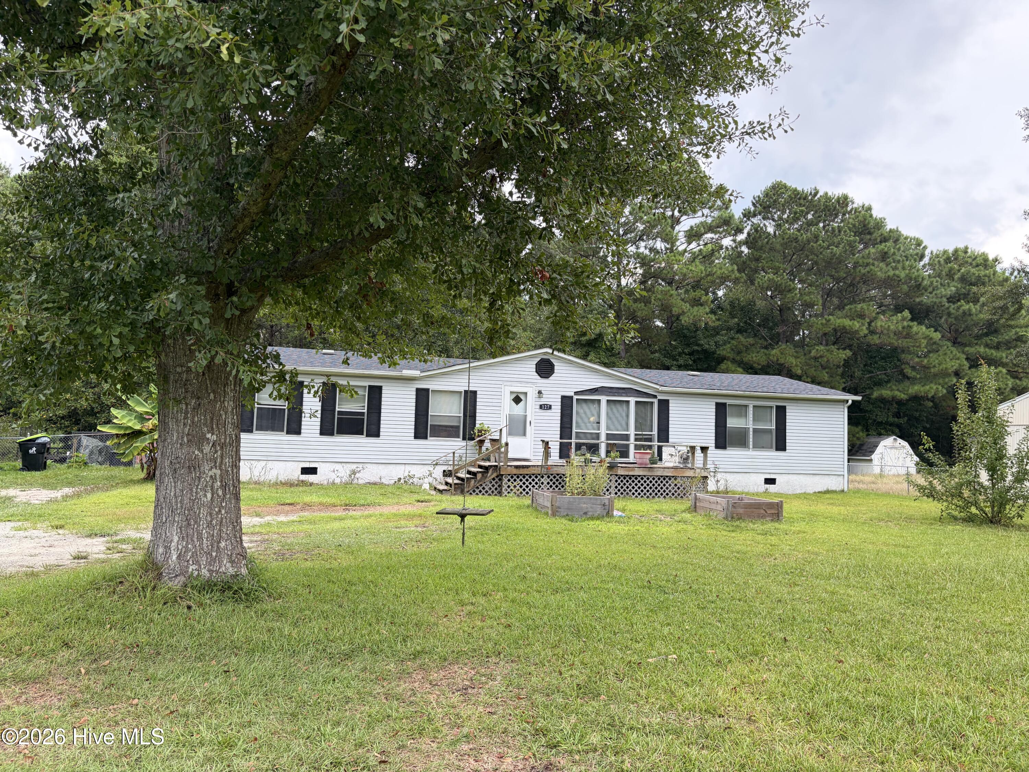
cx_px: 514
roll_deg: -1.4
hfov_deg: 67.3
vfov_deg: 53.1
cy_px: 386
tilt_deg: +3.0
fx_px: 773
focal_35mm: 26
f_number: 1.6
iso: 50
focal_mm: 5.96
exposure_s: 1/158
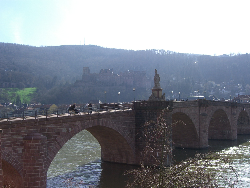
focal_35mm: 38
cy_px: 94
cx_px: 125
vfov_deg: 37.7
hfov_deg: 49.0
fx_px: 274
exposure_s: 1/500
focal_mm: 7.9
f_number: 4
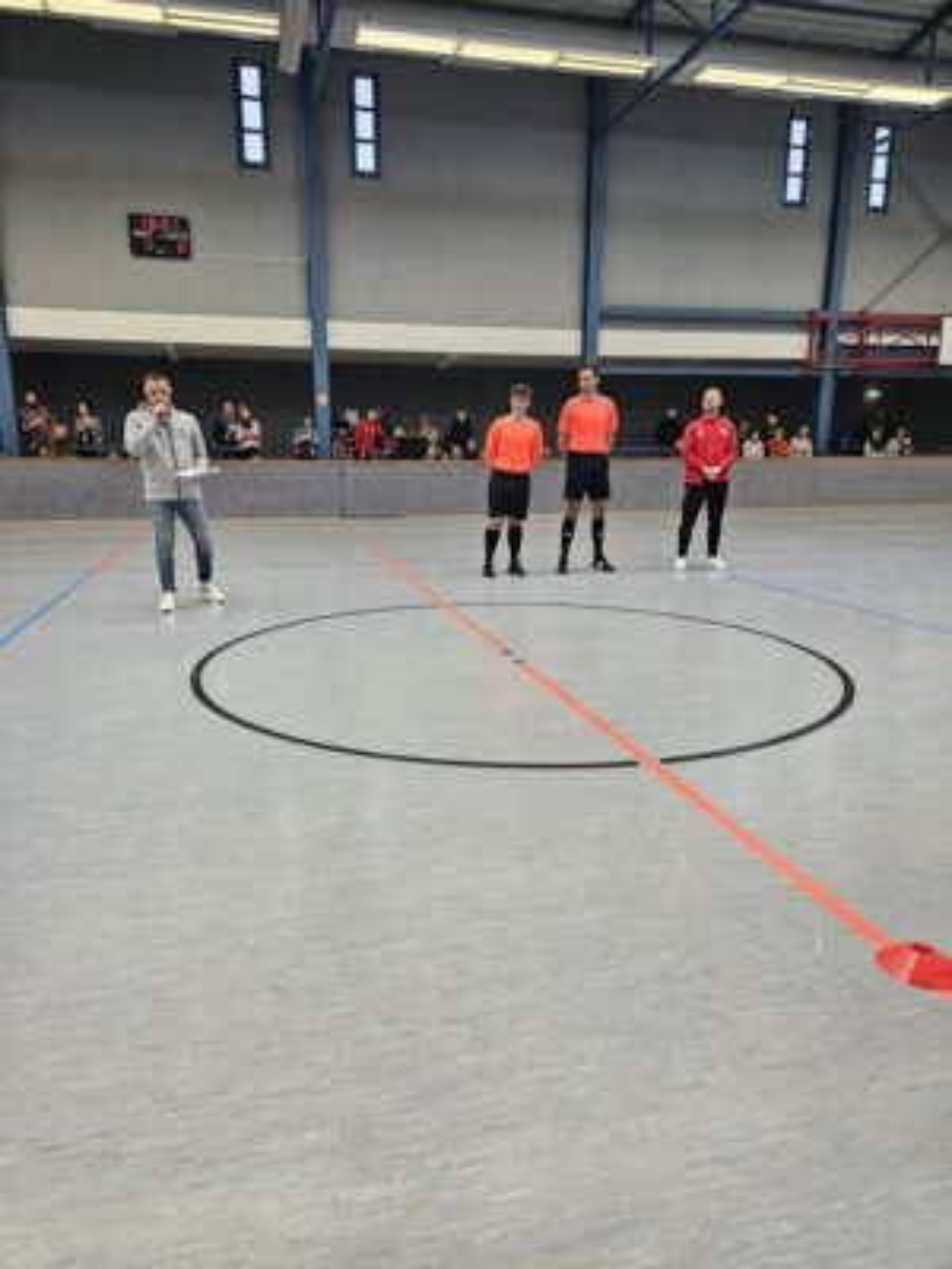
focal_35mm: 23
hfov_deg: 58.9
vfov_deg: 73.9
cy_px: 634
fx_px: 843
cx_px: 476
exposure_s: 1/100
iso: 125
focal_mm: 5.4
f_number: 1.8
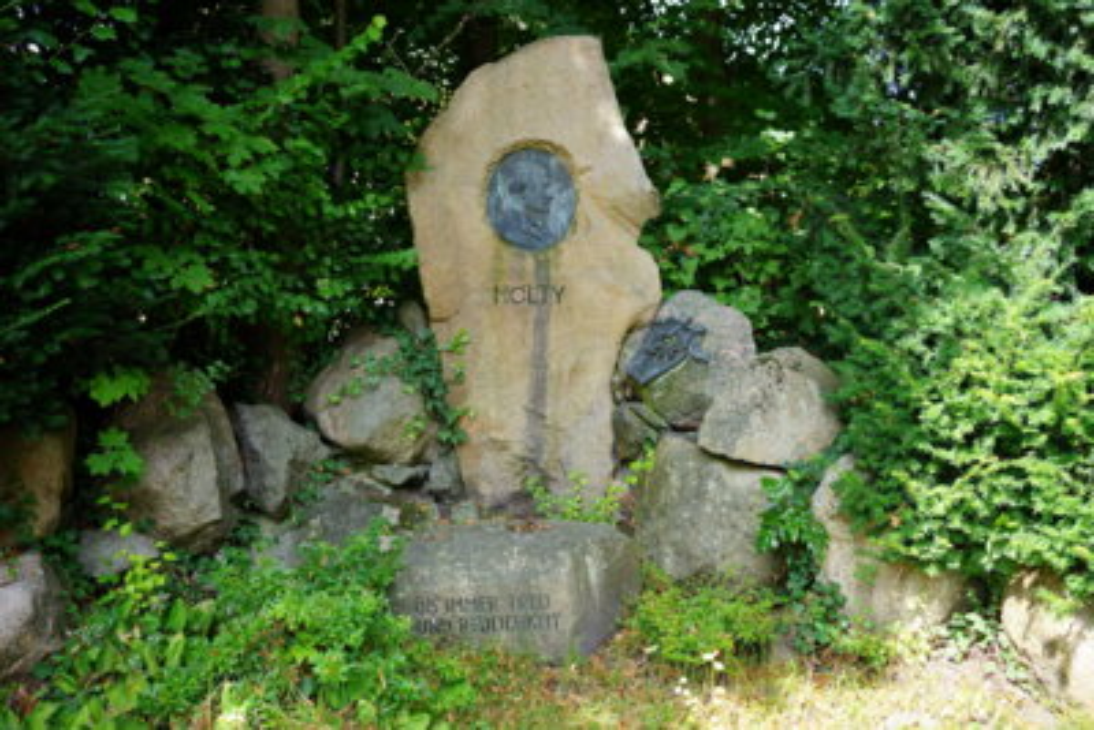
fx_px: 1064
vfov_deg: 37.9
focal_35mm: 35
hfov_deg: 54.4
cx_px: 547
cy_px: 365
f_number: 4.5
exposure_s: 1/100
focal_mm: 35
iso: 100
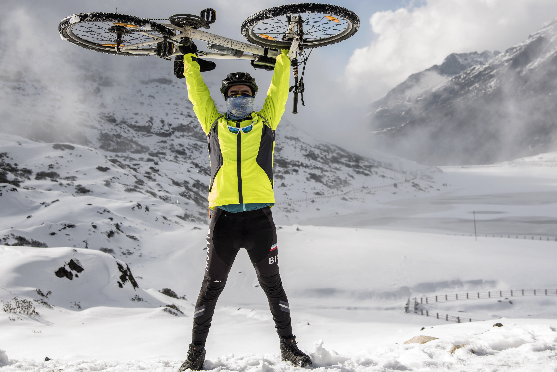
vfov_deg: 25.0
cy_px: 155
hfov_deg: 36.8
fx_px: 836
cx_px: 301
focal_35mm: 54
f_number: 5.6
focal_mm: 46
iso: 50
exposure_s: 1/320
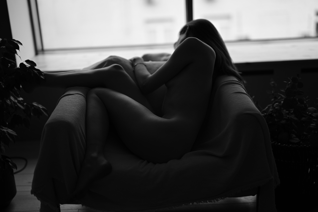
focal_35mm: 50
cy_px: 106
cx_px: 159
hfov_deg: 39.6
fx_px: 442
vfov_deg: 27.0
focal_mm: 50
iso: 64
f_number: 1.2
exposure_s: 1/400
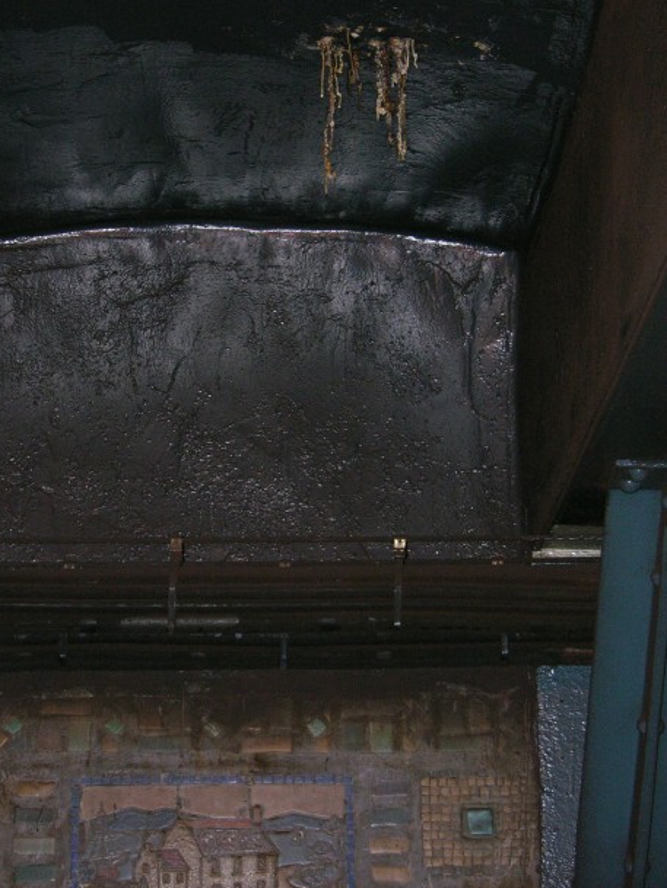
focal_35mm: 111
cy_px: 550
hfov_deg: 13.3
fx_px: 2851
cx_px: 317
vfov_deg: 17.7
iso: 200
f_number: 3.5
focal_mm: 22.3
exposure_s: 1/120
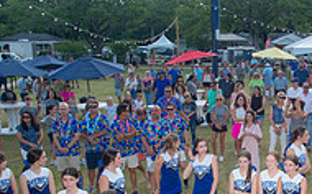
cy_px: 145
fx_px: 450
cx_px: 273
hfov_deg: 36.2
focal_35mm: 53
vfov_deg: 24.1
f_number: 4.5
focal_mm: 17
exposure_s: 1/250
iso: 100
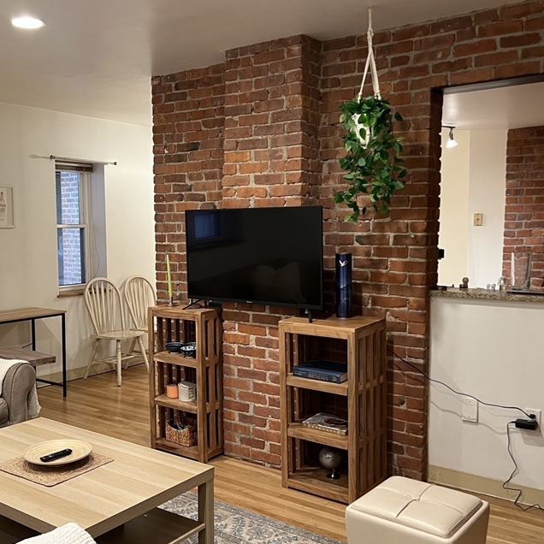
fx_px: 658
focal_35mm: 37
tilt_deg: -6.1
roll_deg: +0.4
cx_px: 192
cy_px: 278
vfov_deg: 44.9
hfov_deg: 44.4
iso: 250
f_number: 1.5
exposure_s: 1/60
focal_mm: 5.7
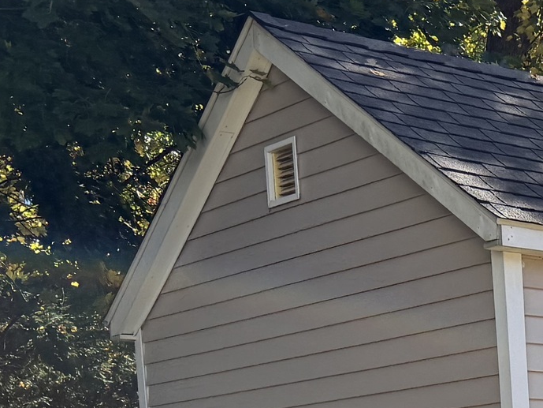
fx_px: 1679
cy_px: 722
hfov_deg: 16.5
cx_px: 846
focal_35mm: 107
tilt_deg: -6.0
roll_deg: +4.2
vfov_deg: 12.7
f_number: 1.78
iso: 80
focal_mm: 6.76
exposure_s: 1/2000
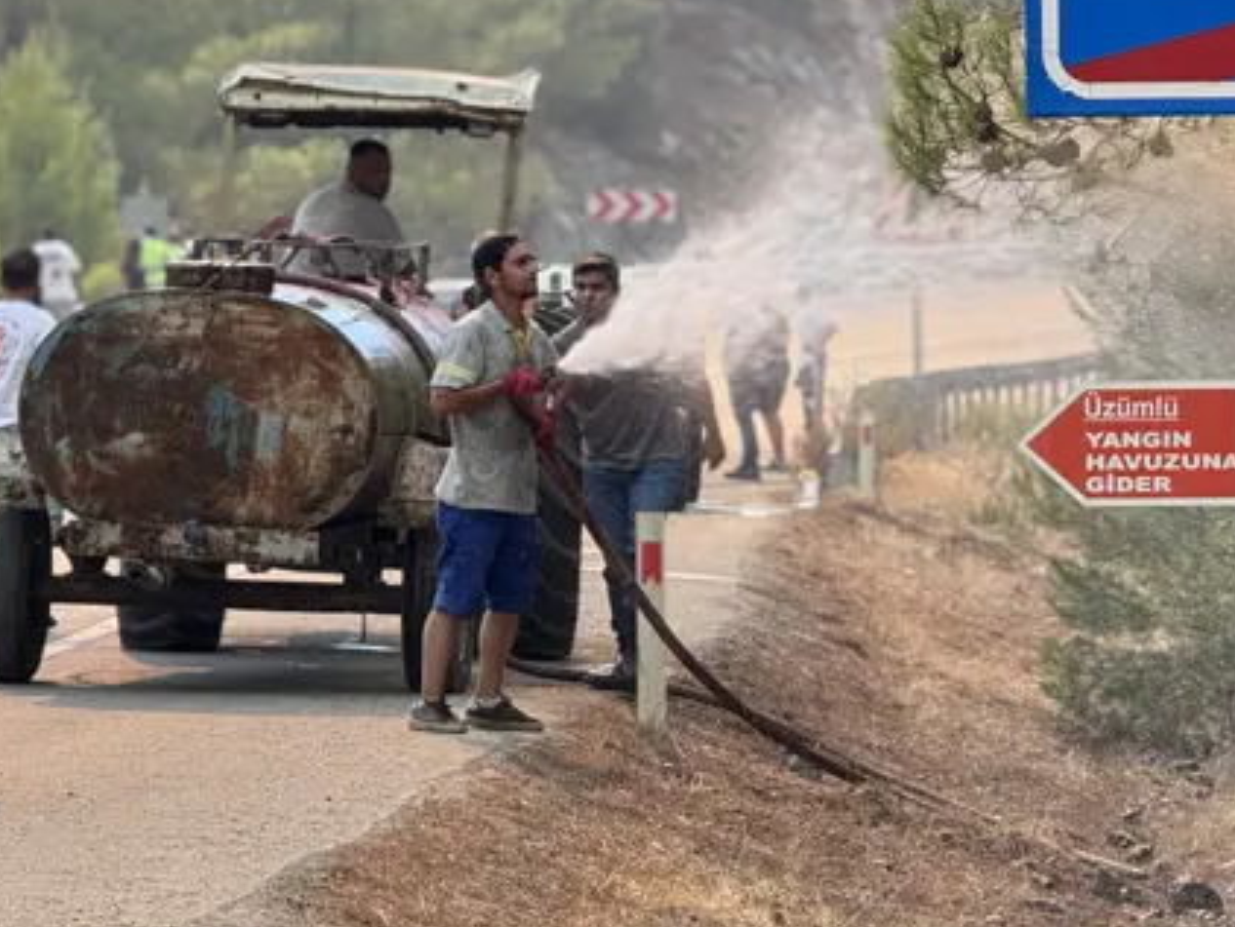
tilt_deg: +1.6
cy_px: 363
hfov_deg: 7.9
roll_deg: +0.4
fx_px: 8924
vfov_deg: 5.9
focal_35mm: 250
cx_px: 1127
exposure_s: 1/286
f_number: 2.8
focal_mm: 15.66
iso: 50
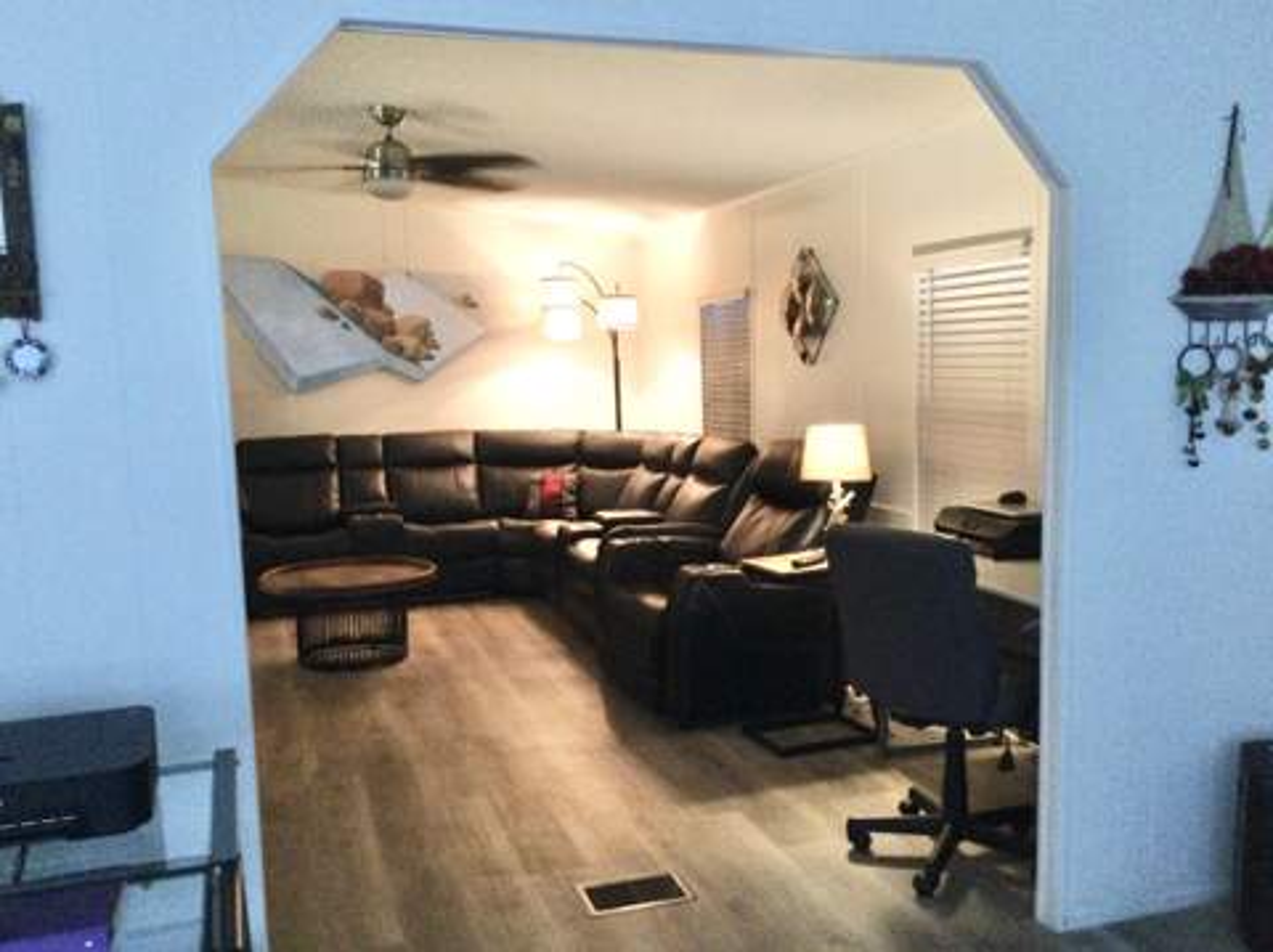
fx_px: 1139
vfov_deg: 45.4
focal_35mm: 31
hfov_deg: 58.4
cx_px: 636
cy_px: 476
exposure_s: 1/15
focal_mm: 3.3
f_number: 2.4
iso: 320
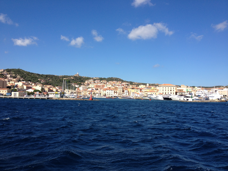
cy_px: 86
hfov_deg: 52.6
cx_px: 114
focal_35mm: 35
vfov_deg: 40.7
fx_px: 231
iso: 64
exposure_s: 1/1727
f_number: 2.4
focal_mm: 4.28
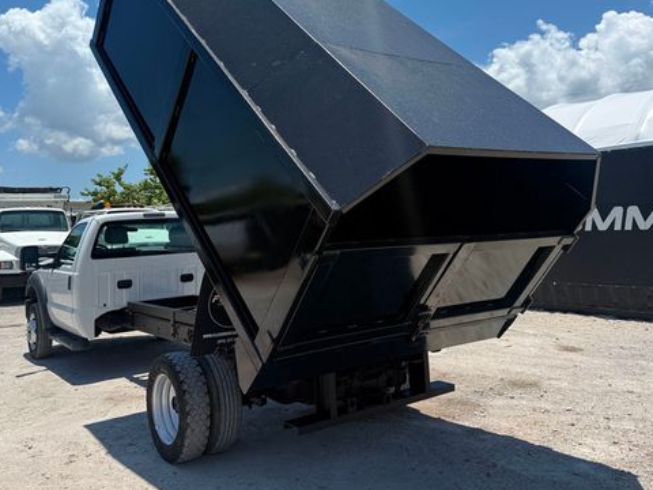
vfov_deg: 43.6
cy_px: 169
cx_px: 310
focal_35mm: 32
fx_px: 604
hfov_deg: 56.8
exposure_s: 1/5714
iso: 80
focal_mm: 6.76
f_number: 1.78
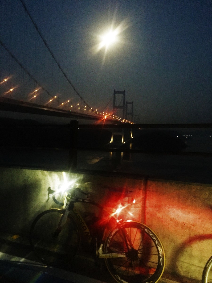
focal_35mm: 29
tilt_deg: -2.1
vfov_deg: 61.7
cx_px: 106
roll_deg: -2.2
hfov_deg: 48.2
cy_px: 142
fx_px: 237
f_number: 2.2
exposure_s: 1/4
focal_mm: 4.15
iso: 1000
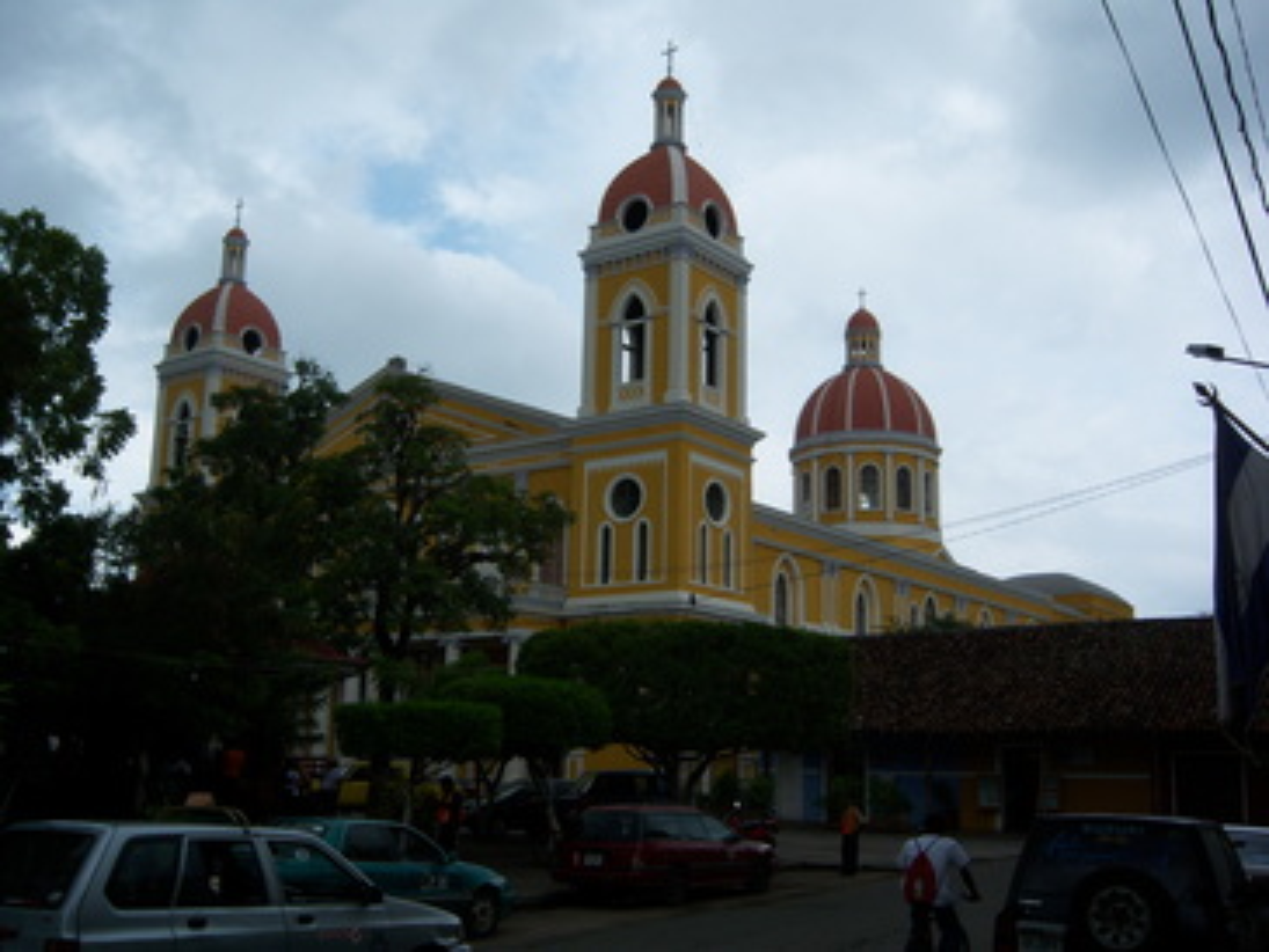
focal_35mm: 36
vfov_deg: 39.7
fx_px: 1320
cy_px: 476
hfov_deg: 51.3
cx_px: 634
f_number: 4.8
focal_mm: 7.5
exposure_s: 1/640
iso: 80
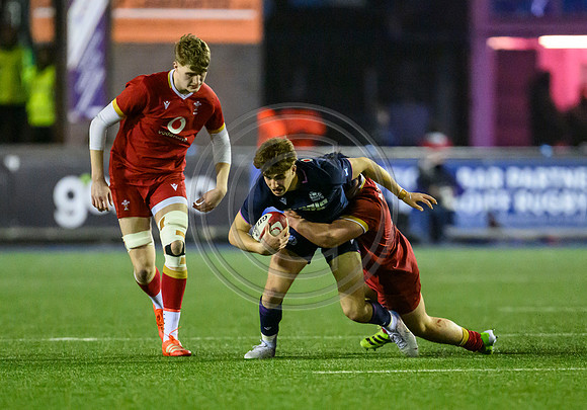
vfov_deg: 2.1
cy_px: 279
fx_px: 11247
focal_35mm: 680
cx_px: 383
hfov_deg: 3.0
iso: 12800
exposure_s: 1/1600
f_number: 2.8
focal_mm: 400
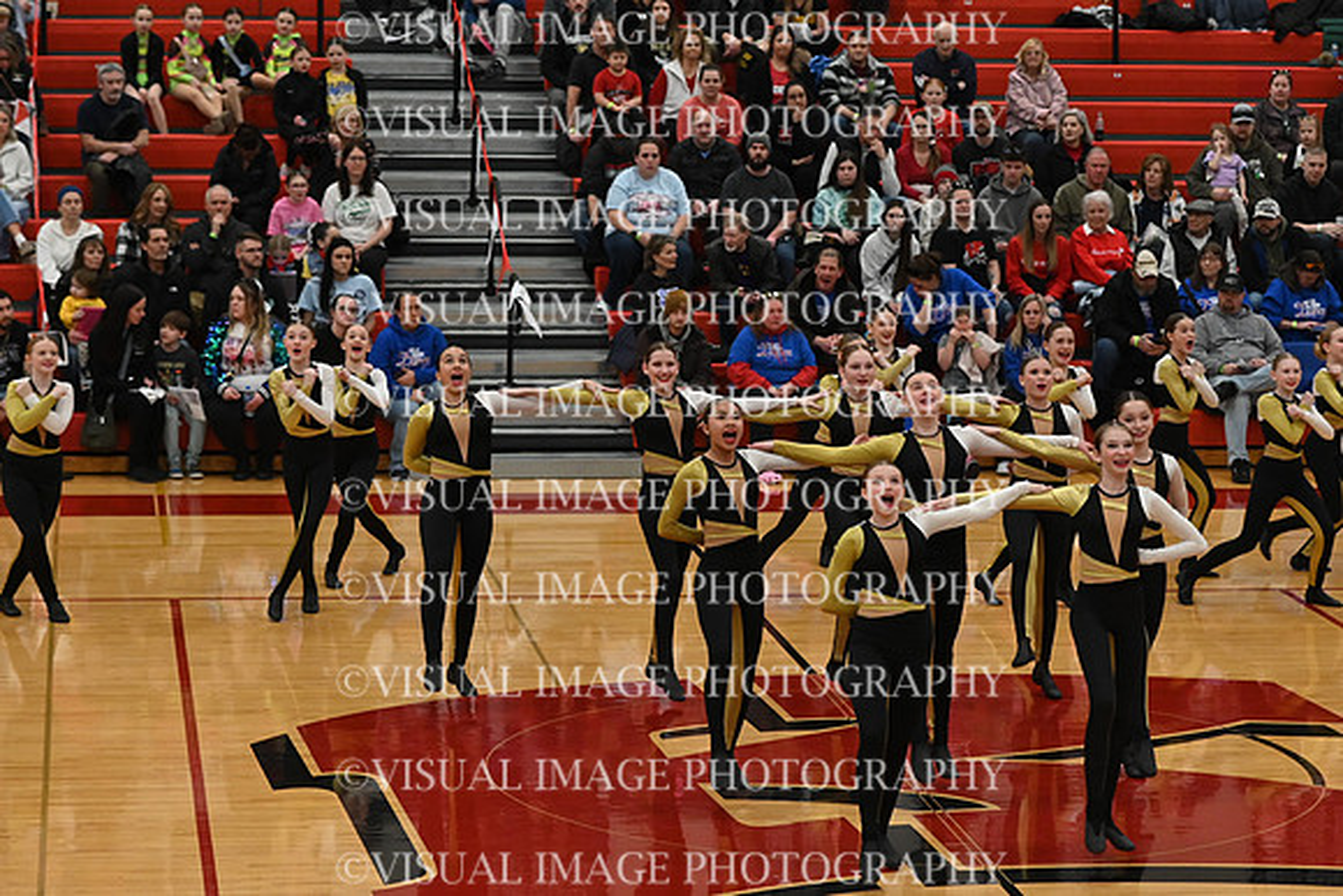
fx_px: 3918
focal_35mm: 105
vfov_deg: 13.0
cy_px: 448
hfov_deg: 19.5
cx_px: 672
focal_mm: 70
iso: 3200
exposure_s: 1/400
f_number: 4
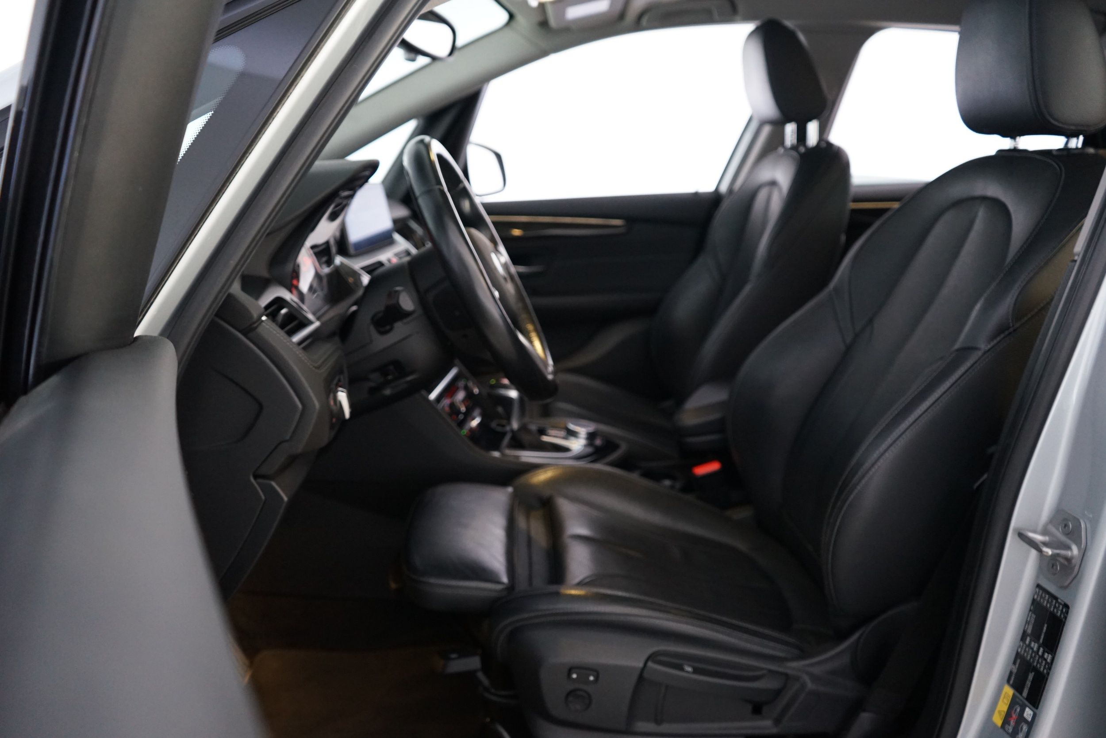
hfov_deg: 63.7
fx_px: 891
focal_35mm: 29
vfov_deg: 45.0
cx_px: 553
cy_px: 369
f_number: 4
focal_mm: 29
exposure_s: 1/10
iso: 2500
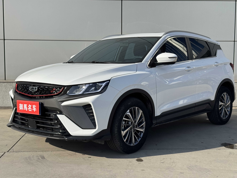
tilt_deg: -4.5
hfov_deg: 39.7
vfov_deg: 30.3
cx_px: 118
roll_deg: +0.2
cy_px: 89
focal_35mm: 48
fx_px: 329
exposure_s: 1/6410
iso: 64
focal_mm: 6.76
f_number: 1.78
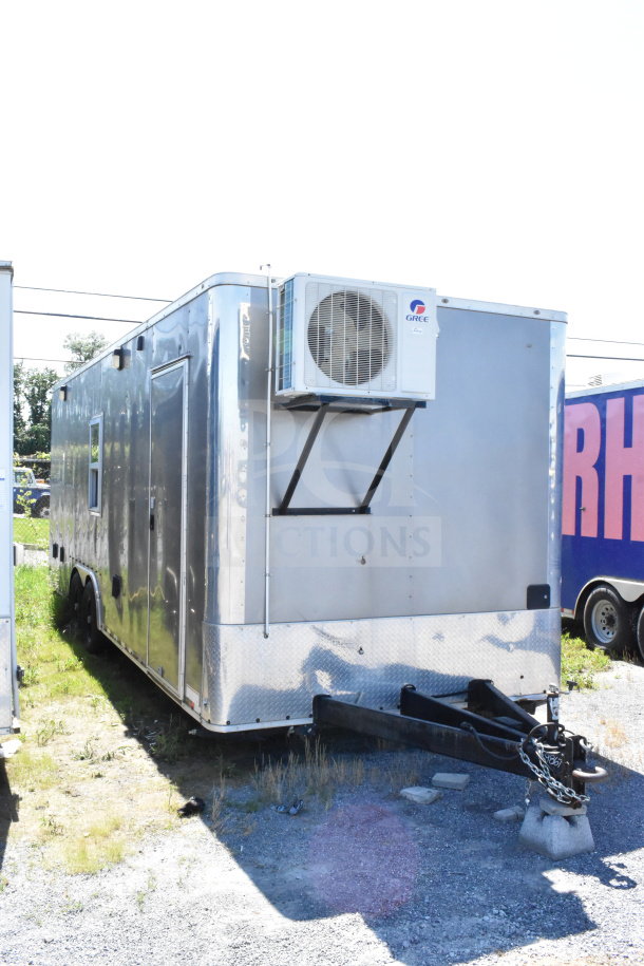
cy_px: 483
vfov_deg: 57.2
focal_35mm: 33
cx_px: 322
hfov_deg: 40.0
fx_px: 885
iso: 6400
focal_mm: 22
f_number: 16
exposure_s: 1/1000
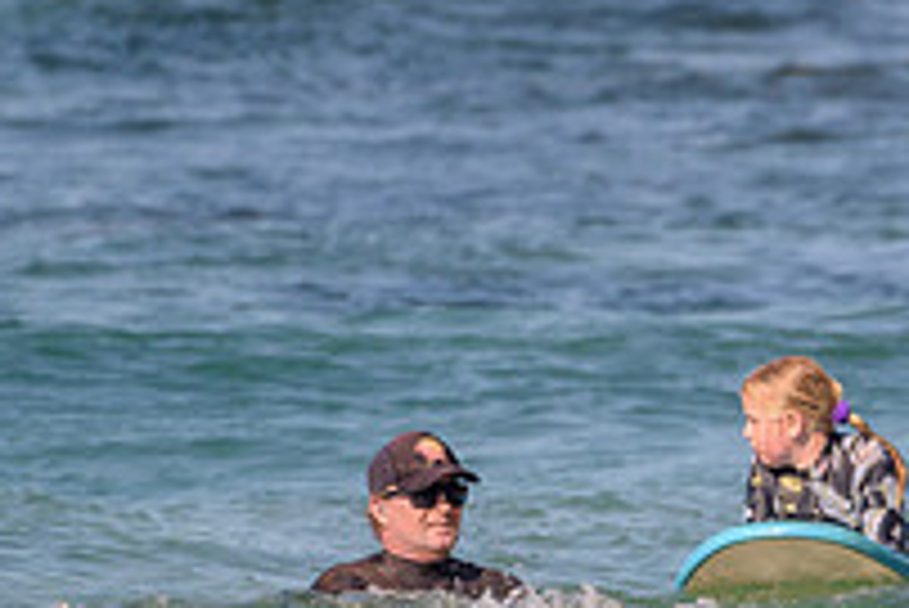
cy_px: 571
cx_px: 896
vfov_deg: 0.8
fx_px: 44395
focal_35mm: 1757
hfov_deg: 1.2
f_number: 5.6
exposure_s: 1/2000
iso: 220
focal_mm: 500
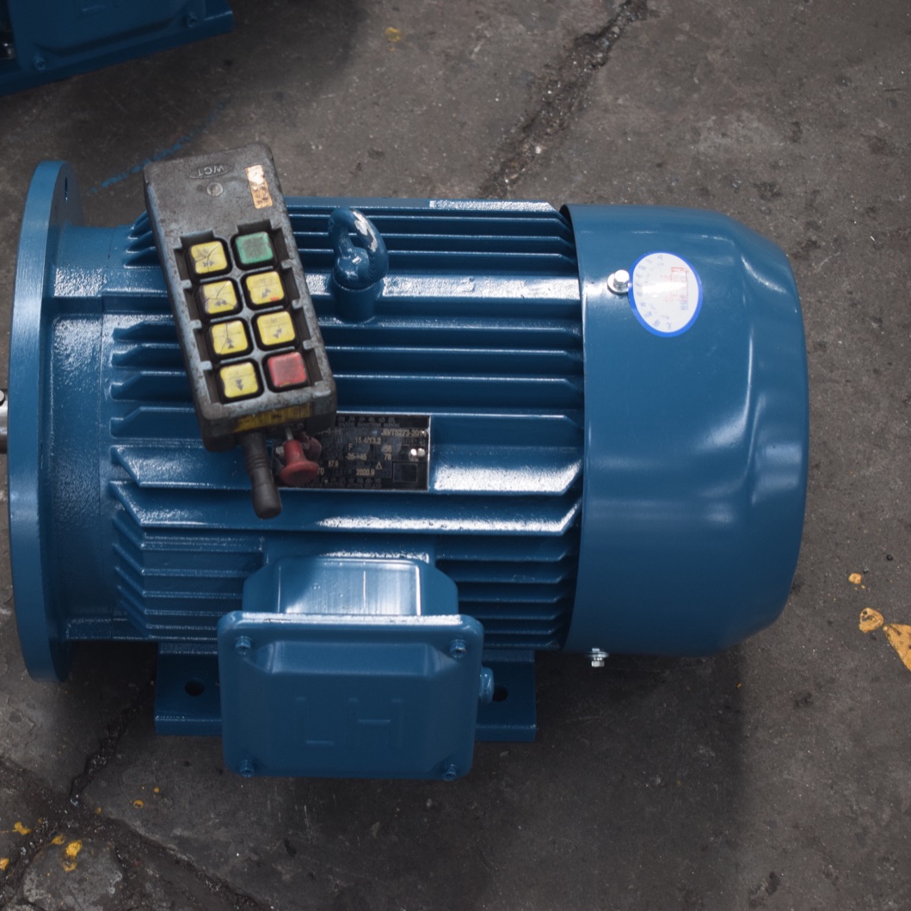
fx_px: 2293
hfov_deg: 22.3
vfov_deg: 22.5
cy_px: 458
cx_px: 256
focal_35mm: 77
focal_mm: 40
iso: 500
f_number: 5
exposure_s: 1/60
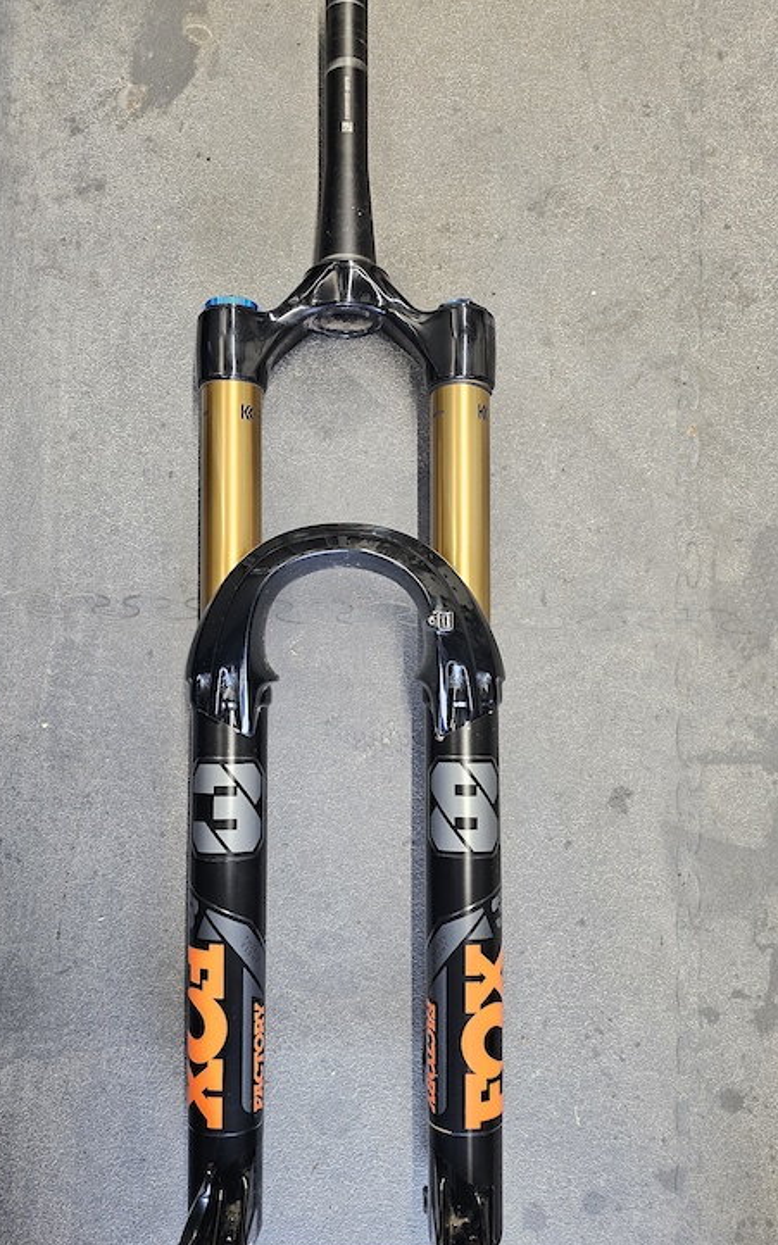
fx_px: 916
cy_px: 645
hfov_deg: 46.0
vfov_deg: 68.4
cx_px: 386
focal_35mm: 27
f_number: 1.7
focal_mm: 6.3
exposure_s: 1/100
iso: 1000
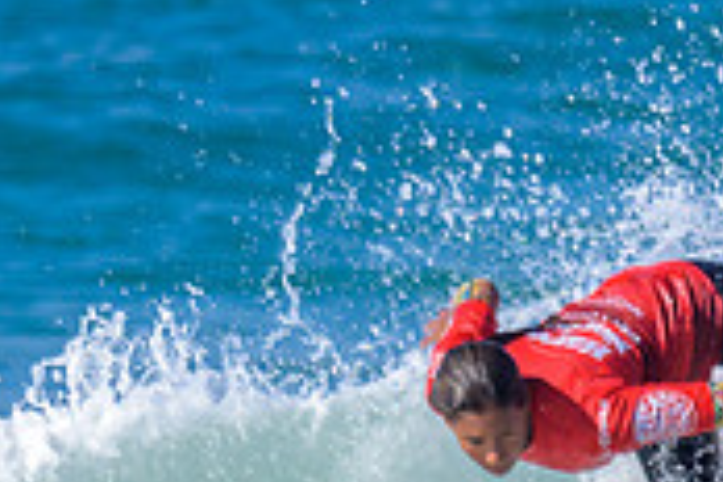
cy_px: 511
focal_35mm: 3656
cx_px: 935
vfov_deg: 0.4
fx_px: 73419
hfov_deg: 0.6
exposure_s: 1/2000
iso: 360
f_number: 6.3
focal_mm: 800
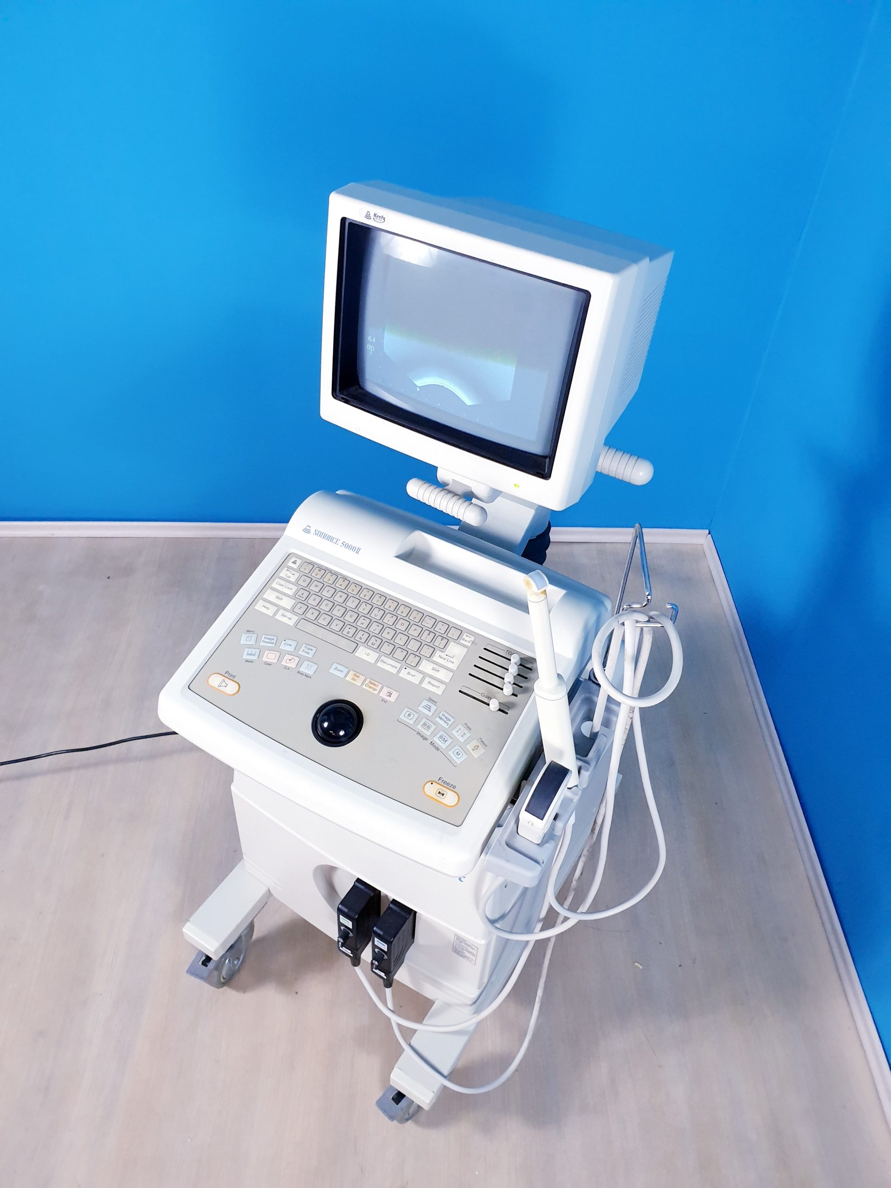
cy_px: 594
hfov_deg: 53.1
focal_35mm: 26
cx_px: 446
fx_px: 892
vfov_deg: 67.3
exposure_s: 1/100
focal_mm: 4.3
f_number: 2.4
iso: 320
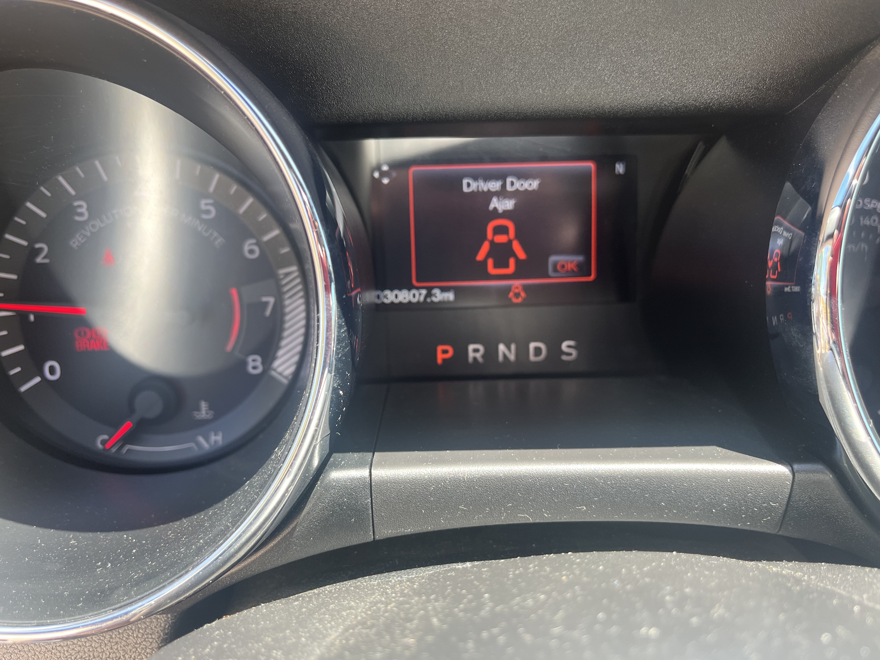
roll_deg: +0.7
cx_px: 440
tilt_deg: -25.0
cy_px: 330
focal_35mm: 26
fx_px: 661
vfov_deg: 53.1
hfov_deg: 67.3
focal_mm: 5.1
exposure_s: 1/129
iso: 64
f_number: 1.6
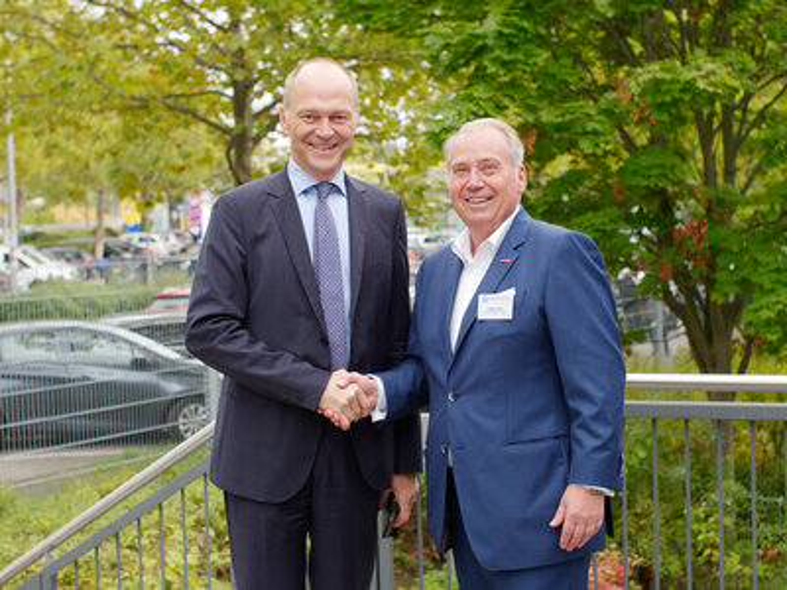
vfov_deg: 14.0
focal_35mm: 106
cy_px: 295
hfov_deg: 18.5
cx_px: 394
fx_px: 2410
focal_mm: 53
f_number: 3.2
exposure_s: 1/320
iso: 400
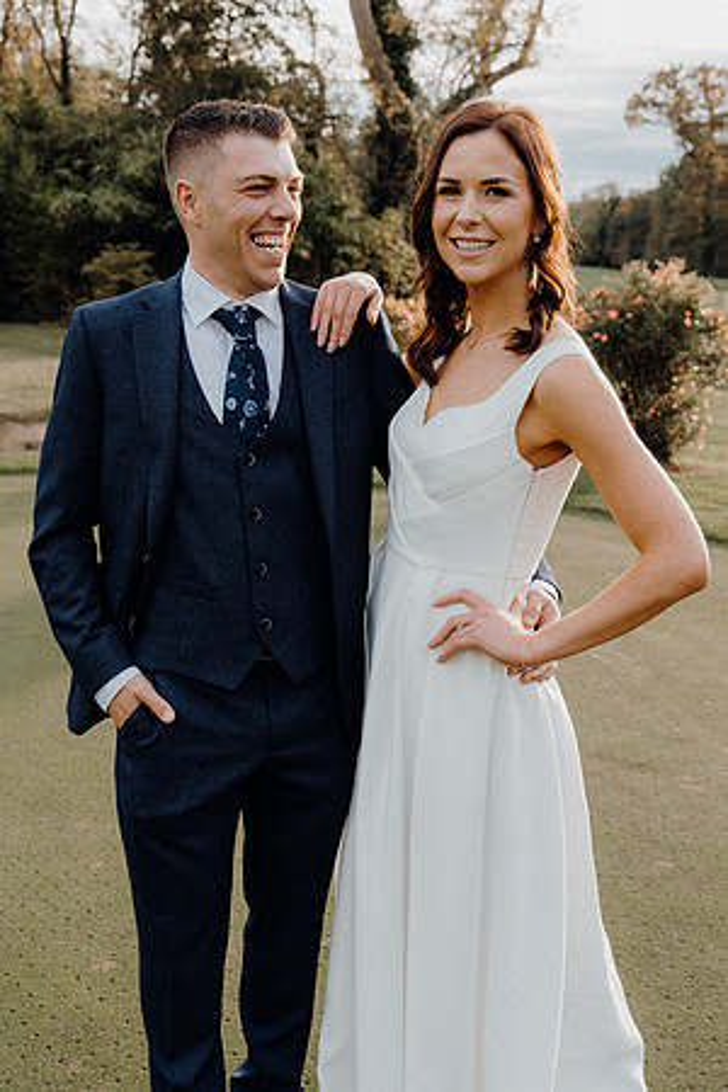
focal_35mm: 42
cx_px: 364
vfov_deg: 46.4
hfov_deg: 31.9
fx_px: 1274
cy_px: 546
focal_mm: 28
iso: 640
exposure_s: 1/1000
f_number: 3.5
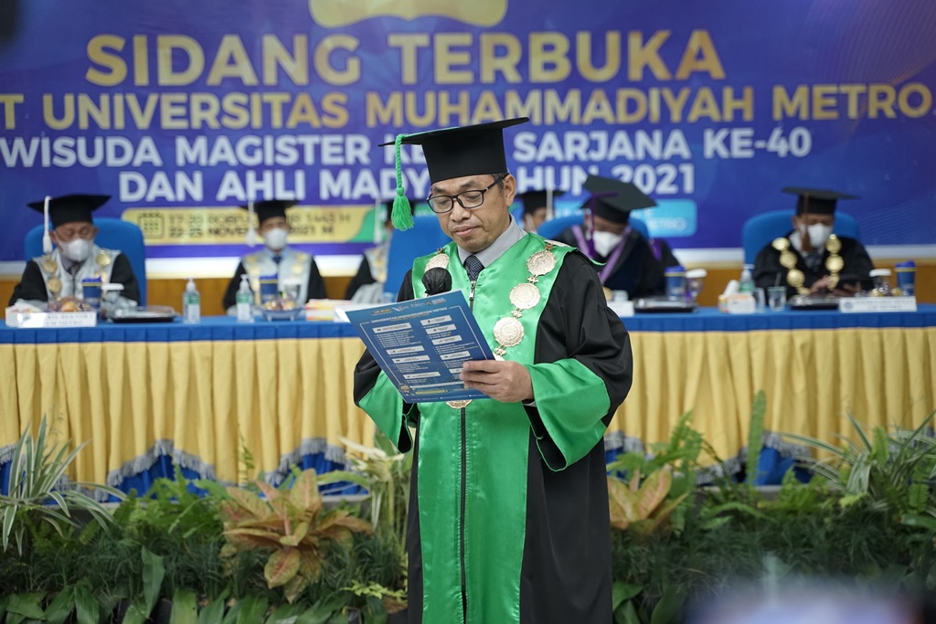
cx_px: 468
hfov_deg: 27.0
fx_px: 1950
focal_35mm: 75
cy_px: 312
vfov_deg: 18.2
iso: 1250
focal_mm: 75
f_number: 3.2
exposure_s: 1/160
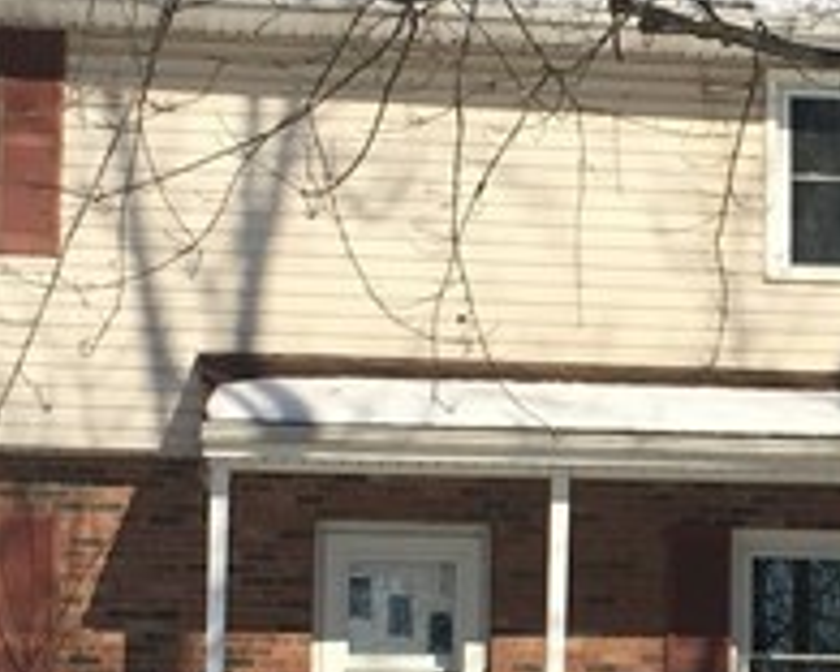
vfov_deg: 10.4
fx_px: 3704
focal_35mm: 149
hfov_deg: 12.8
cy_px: 461
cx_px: 818
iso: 25
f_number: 2.2
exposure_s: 1/2959
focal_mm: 4.15
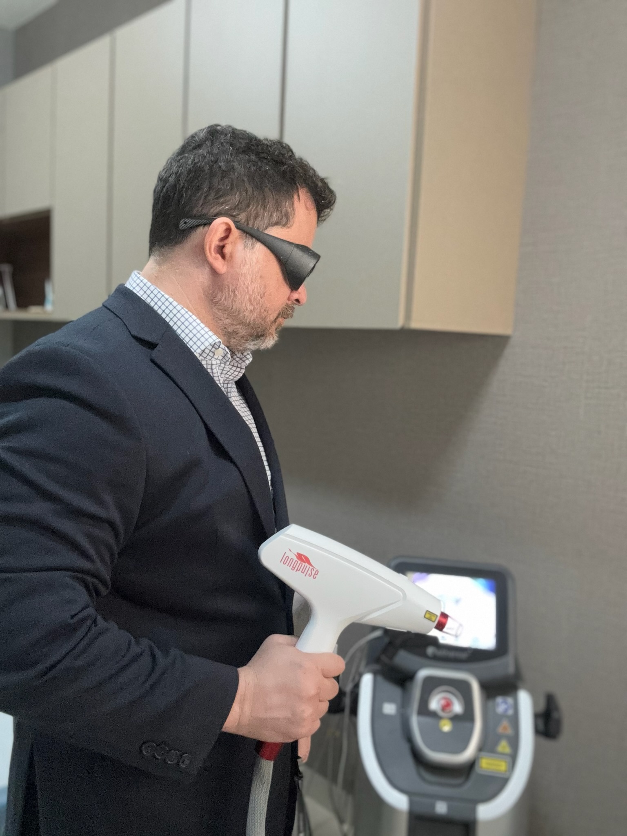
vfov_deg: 60.0
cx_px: 314
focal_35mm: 30
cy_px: 418
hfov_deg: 46.8
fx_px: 725
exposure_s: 1/60
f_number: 1.9
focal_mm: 2.69
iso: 250
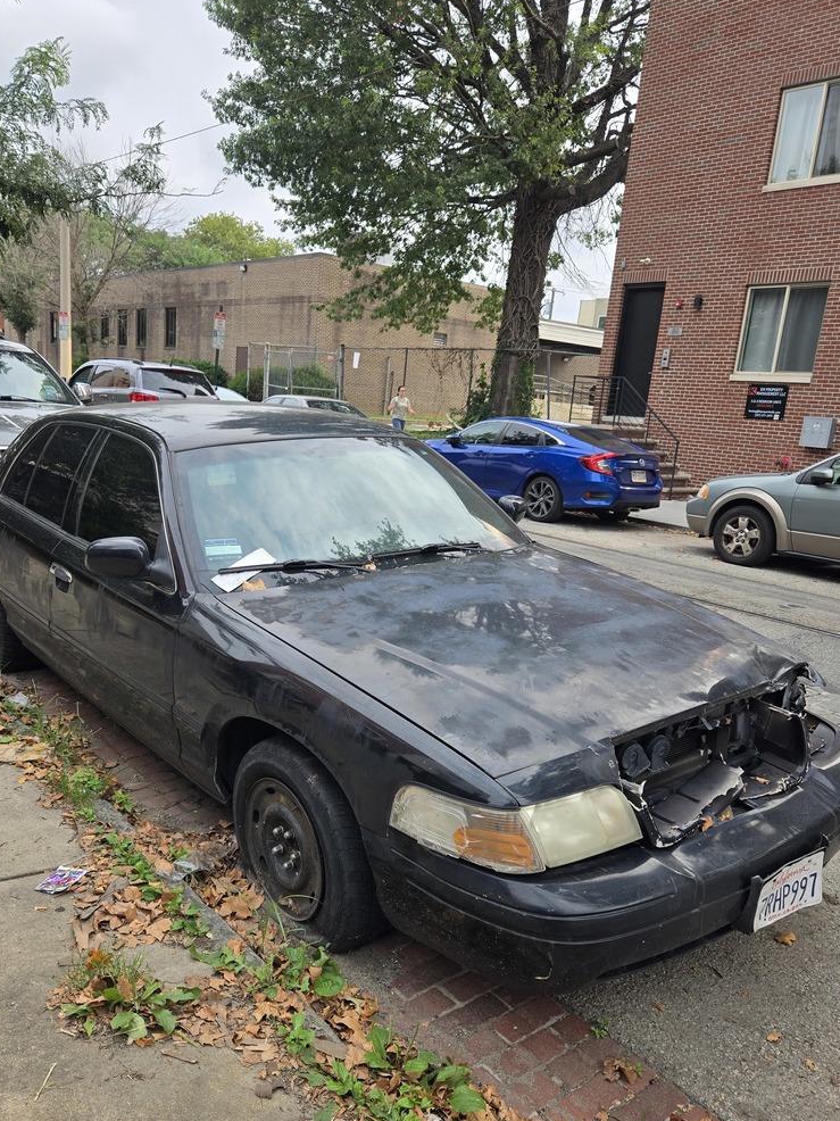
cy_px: 648
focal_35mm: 28
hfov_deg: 49.7
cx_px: 393
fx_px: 906
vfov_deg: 63.1
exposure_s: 1/643
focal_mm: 5.4
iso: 25
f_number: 1.8
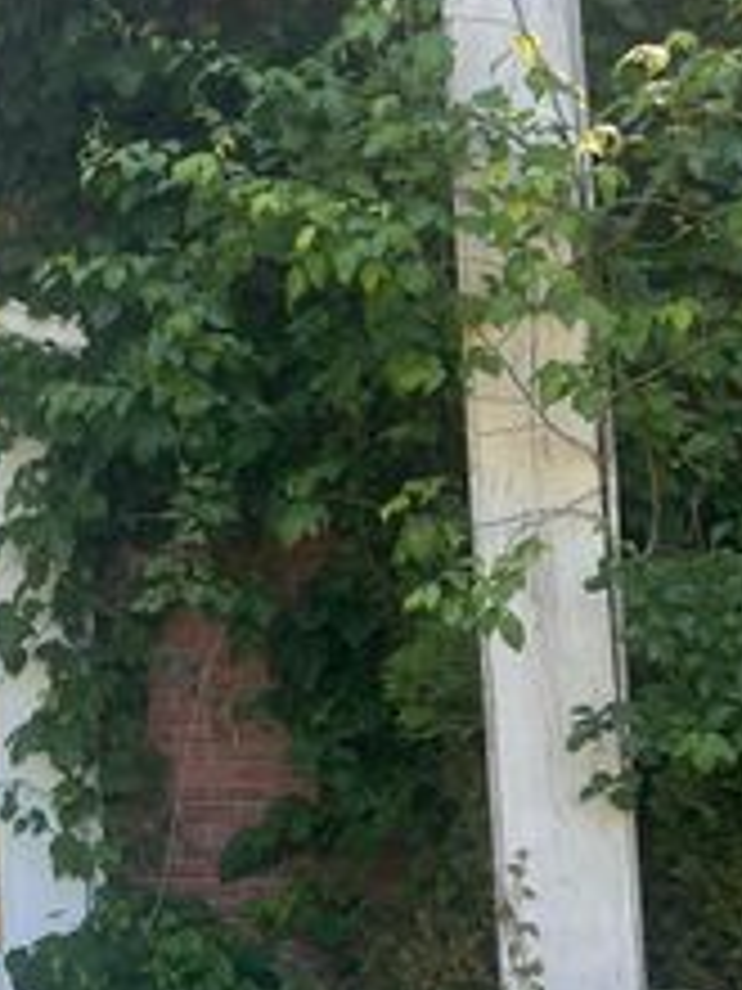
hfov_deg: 17.2
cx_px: -310
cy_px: 529
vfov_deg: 24.7
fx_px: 2258
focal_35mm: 79
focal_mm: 5.7
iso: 50
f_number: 1.5
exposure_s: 1/361
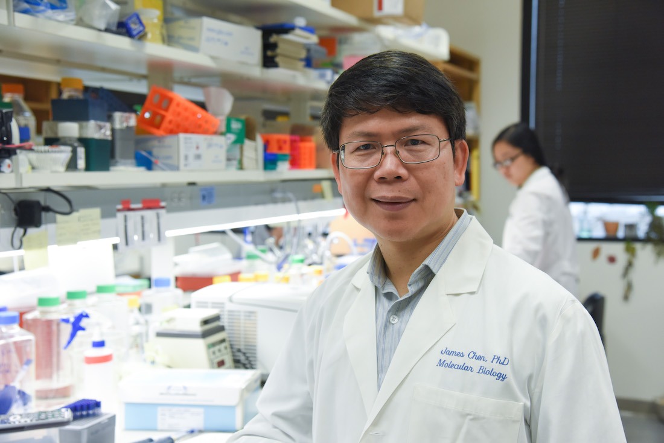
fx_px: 1015
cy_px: 222
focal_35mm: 55
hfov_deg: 36.2
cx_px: 332
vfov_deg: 24.6
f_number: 5
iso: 1600
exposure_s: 1/125
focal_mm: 55
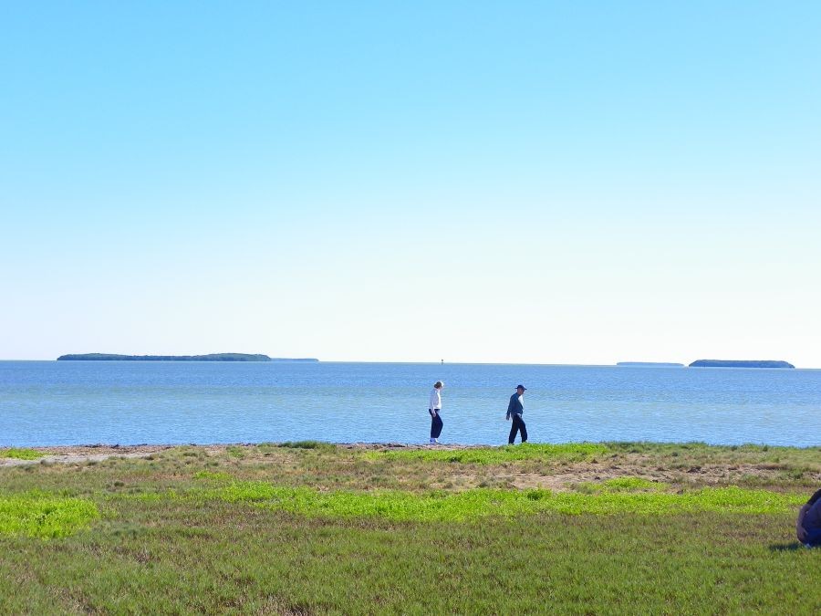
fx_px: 1779
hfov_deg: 26.0
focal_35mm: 75
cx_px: 410
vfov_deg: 19.6
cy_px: 308
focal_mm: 13.4
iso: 64
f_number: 5.6
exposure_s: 1/320
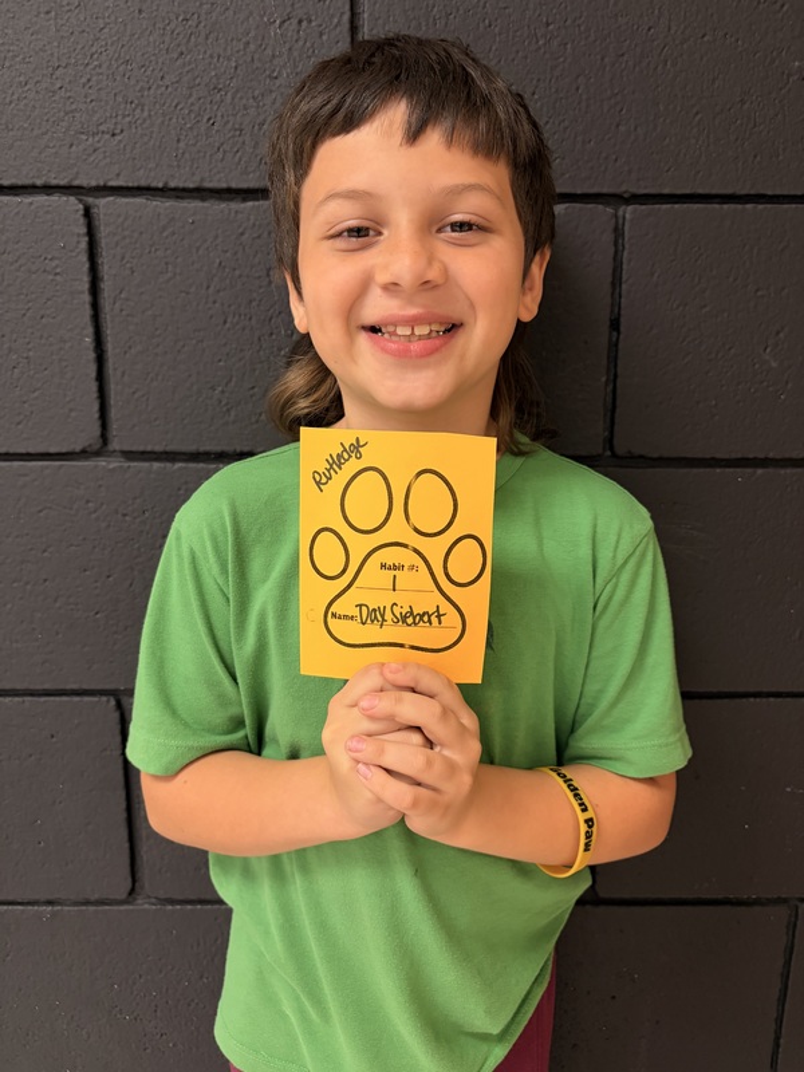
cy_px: 536
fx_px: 805
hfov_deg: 53.1
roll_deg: -0.7
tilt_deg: -11.2
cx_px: 402
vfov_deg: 67.3
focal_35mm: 26
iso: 160
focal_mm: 5.96
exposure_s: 1/60
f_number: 1.6
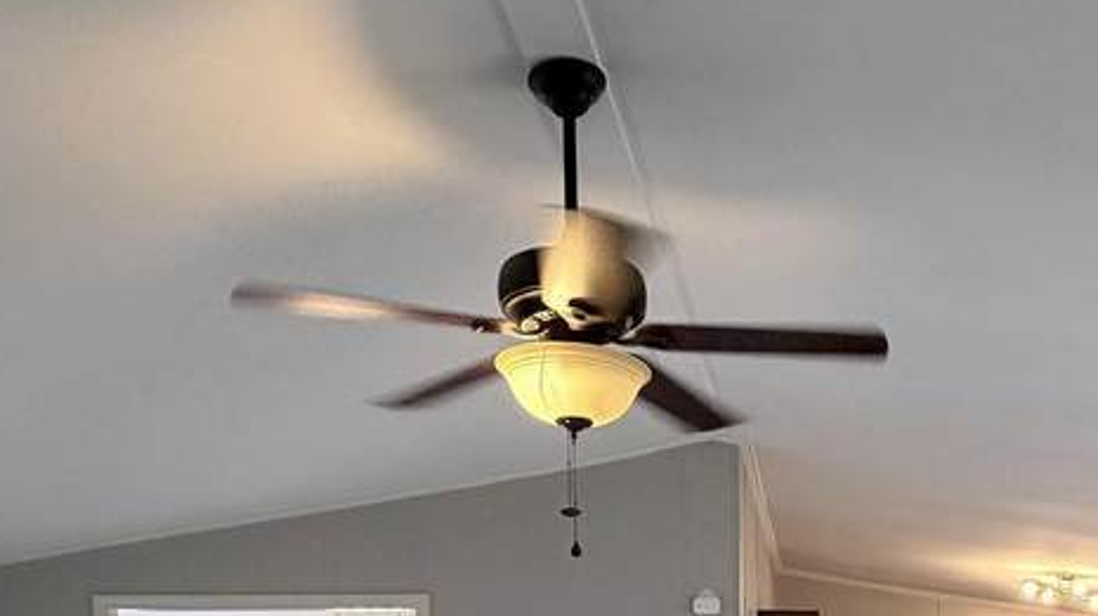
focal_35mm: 42
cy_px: 880
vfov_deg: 23.6
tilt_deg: -6.1
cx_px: 779
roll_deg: +0.3
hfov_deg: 47.1
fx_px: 1222
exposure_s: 1/60
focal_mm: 2.22
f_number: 2.2
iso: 200
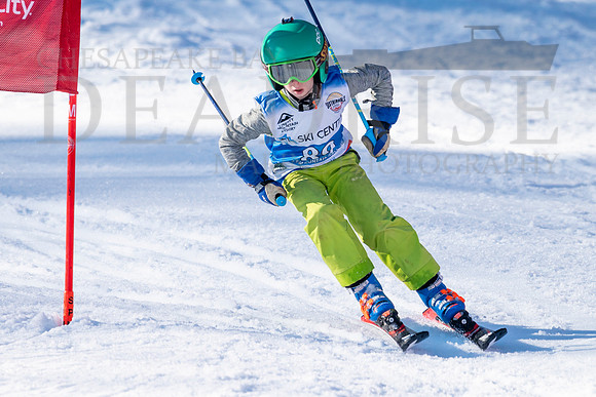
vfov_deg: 1.9
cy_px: 185
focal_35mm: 740
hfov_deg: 2.8
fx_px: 12259
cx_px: 268
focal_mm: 560
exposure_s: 1/3200
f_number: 8
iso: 640
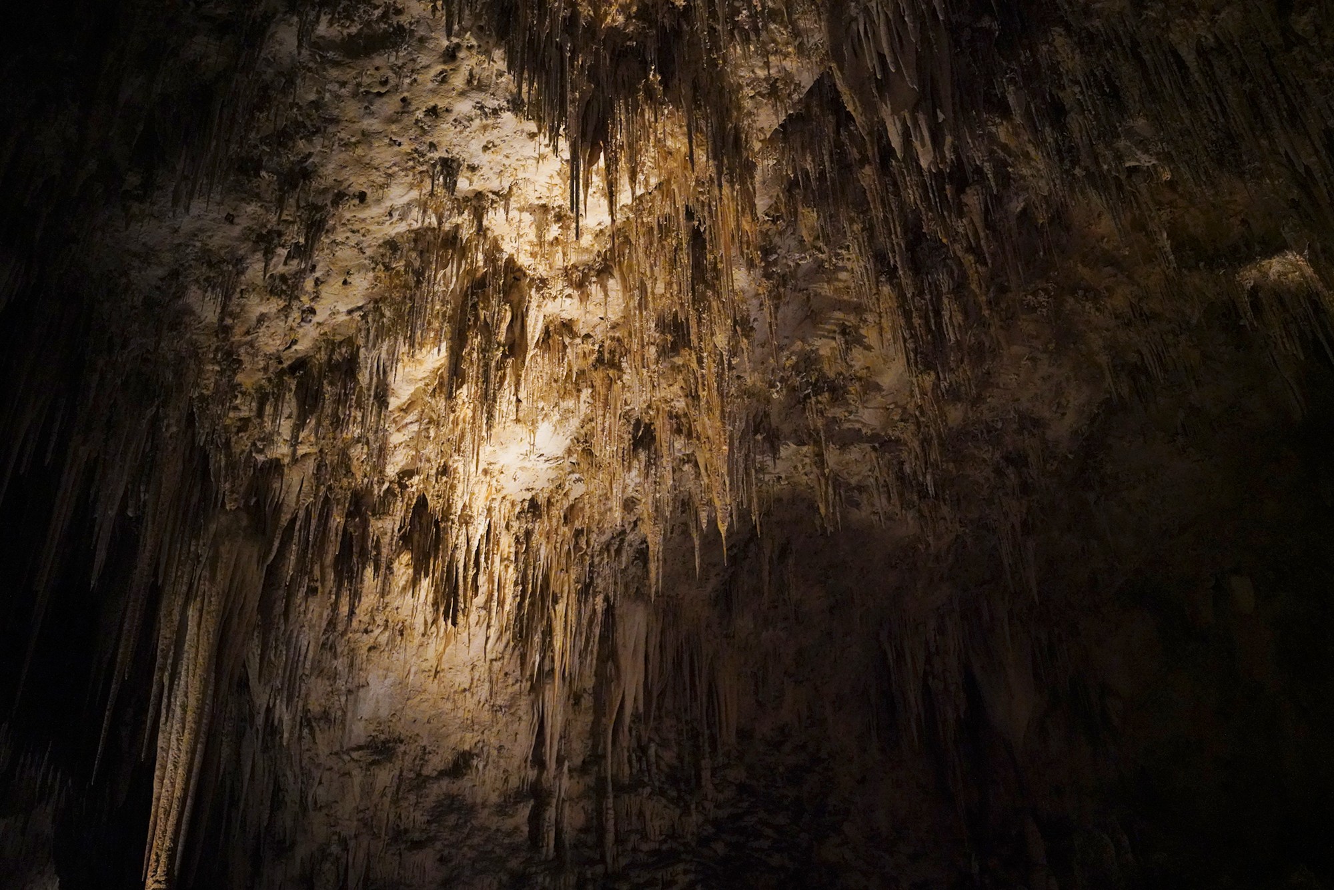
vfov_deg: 46.4
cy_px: 445
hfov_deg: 65.5
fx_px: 1038
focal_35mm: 28
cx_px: 667
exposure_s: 1/80
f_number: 4
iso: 12800
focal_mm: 28
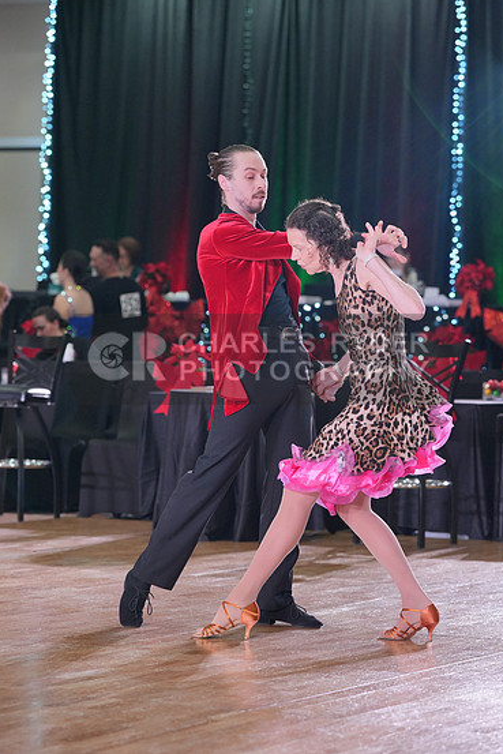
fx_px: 2681
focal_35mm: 128
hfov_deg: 10.7
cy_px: 360
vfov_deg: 16.0
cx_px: 262
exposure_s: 1/320
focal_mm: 122
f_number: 4
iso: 1600
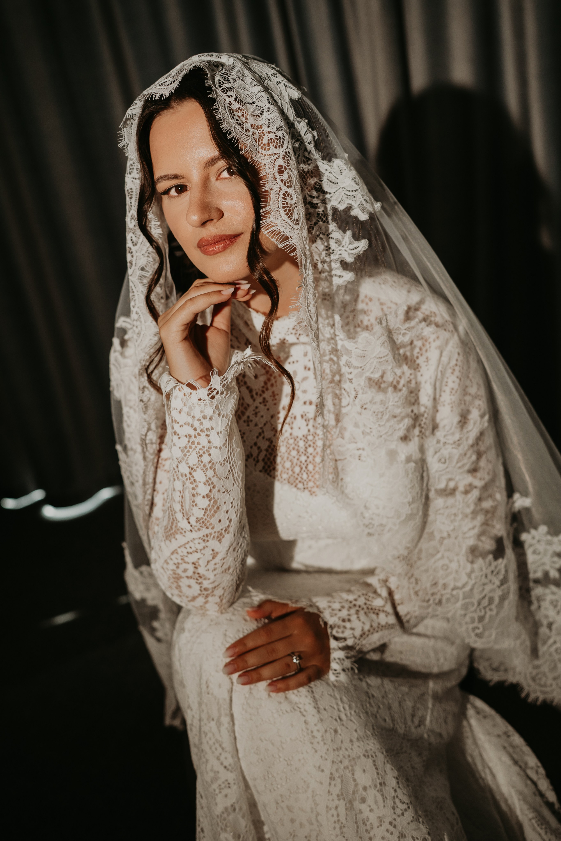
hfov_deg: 37.9
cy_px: 420
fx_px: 818
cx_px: 280
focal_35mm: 35
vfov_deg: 54.4
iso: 400
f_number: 2.5
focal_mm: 35
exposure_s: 1/250
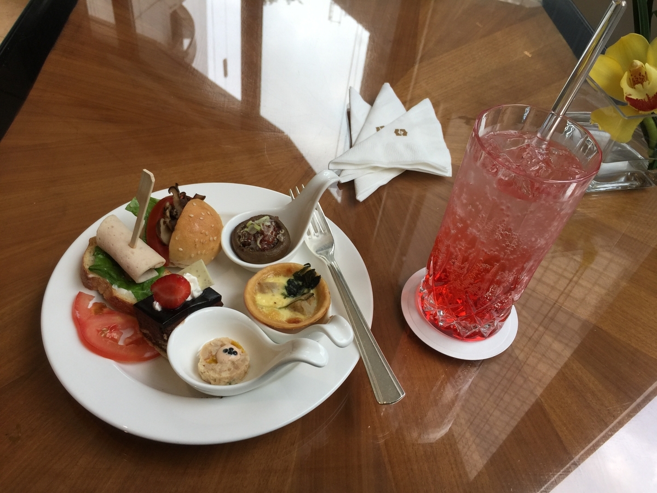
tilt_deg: -47.3
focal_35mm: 29
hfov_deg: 61.7
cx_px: 328
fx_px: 550
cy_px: 246
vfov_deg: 48.2
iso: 32
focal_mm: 4.15
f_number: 2.2
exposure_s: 1/33
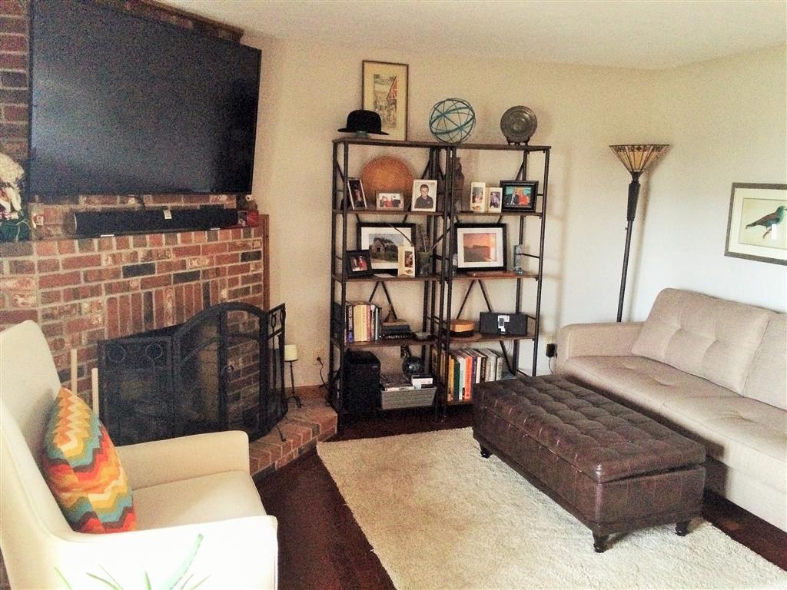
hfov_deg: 61.7
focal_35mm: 29
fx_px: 659
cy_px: 295
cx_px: 394
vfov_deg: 48.2
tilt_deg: -9.7
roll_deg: -1.2
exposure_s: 1/15
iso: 400
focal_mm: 4.15
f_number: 2.2
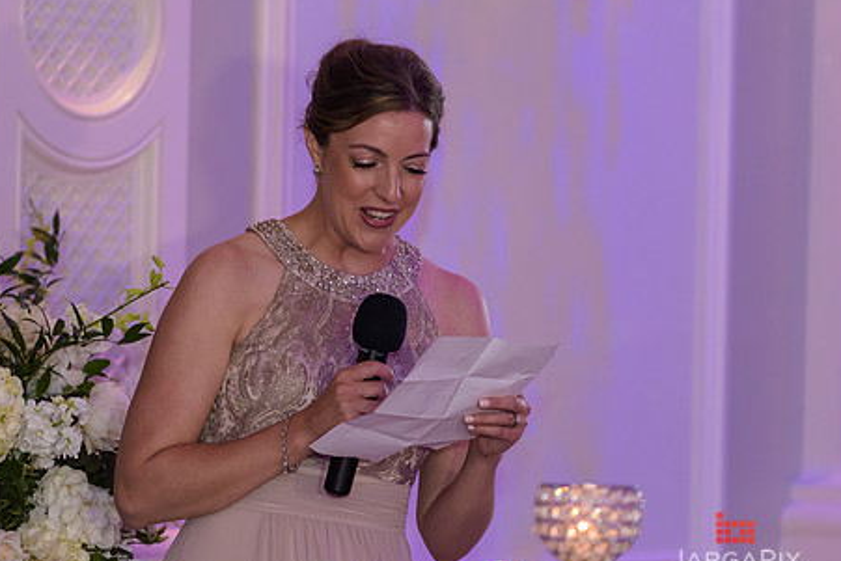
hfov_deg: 8.2
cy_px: 249
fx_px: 5865
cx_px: 308
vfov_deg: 5.5
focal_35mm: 251
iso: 1600
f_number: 3.2
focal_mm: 195
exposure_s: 1/125
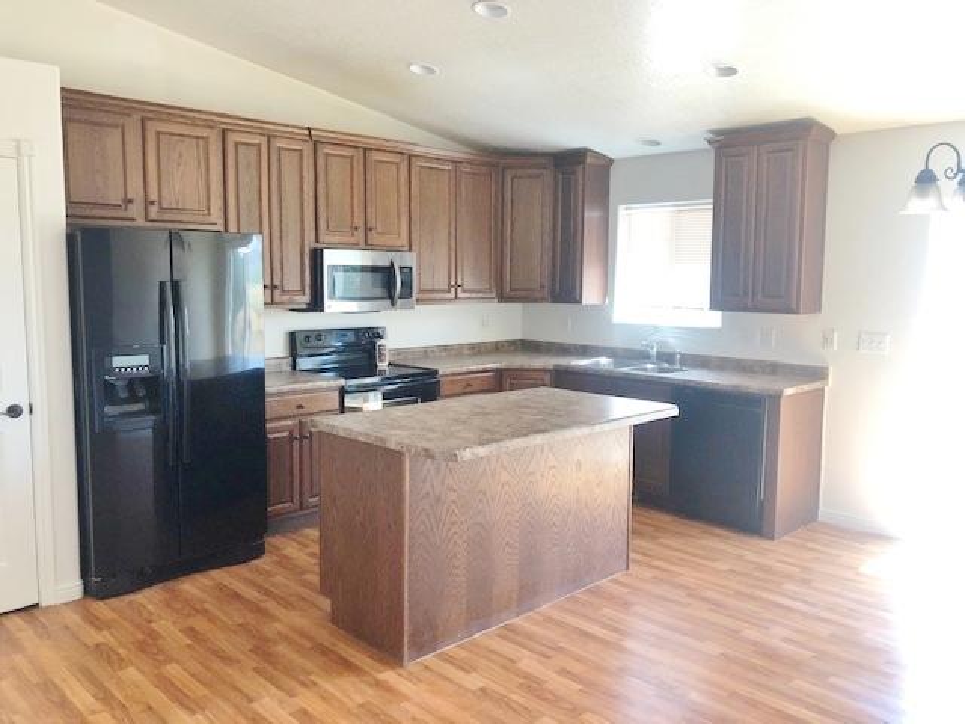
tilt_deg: -5.8
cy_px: 362
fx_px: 781
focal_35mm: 28
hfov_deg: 63.4
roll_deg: -0.2
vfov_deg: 49.7
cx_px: 482
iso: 32
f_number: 1.8
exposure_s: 1/30
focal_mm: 3.99
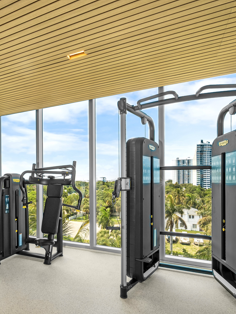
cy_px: 178
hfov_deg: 57.3
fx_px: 209
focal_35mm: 23
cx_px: 74
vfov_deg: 73.5
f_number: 9
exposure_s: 1/30
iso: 400
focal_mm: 14
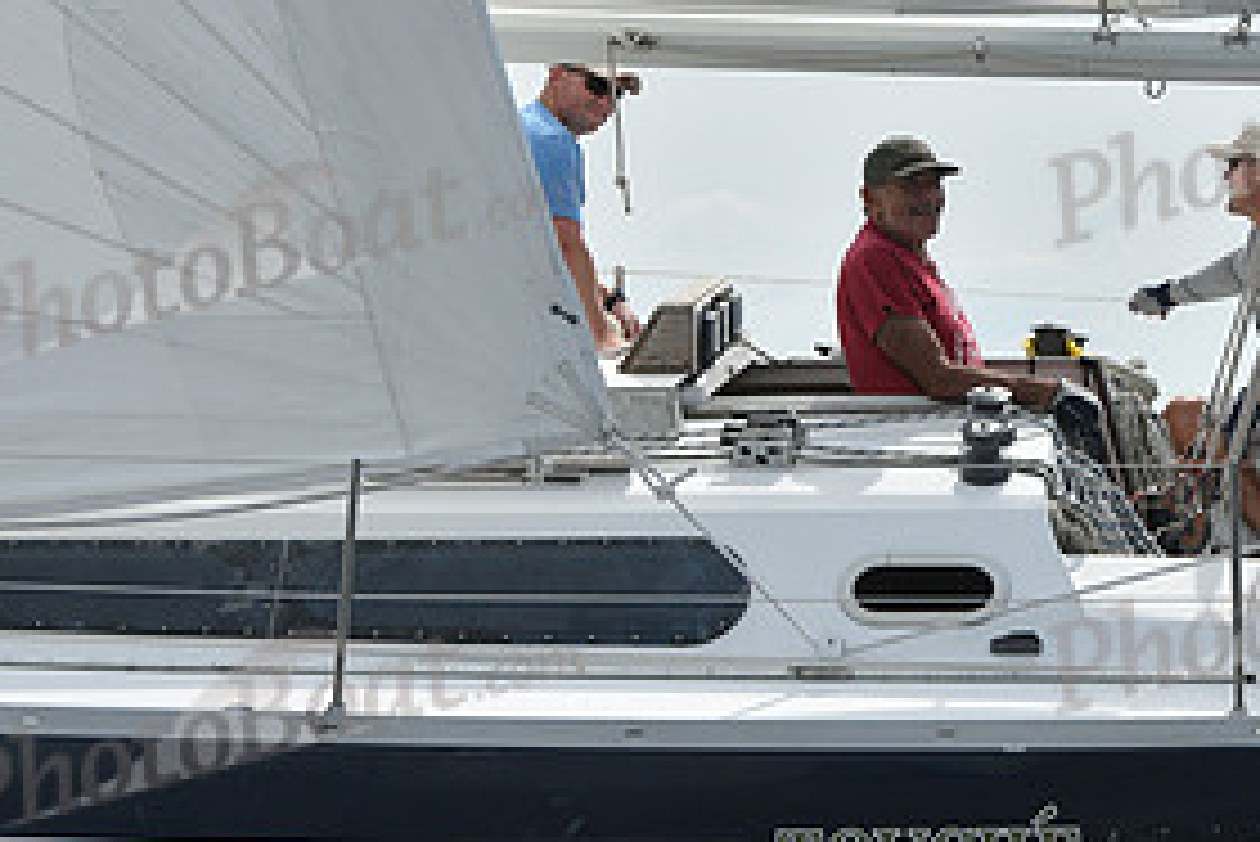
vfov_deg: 6.6
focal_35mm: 207
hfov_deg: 9.9
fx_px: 7248
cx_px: 819
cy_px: 426
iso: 320
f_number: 8
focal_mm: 100
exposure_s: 1/1250
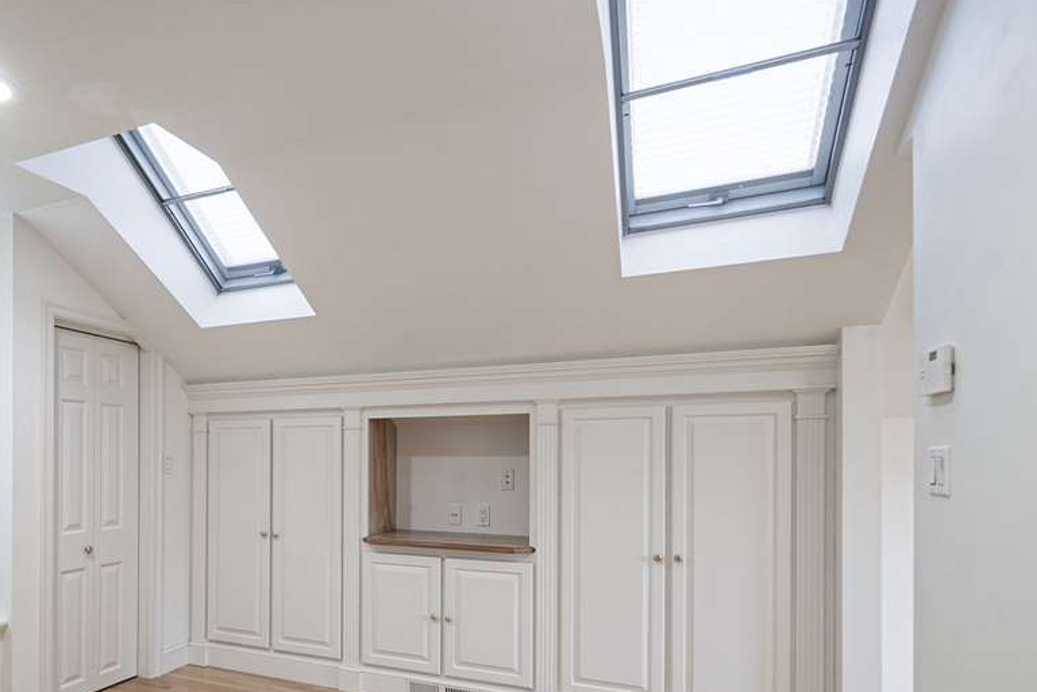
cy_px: 455
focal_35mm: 20
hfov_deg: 82.7
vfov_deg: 60.6
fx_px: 576
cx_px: 404
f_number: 8
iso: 1250
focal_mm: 10
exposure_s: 1/100
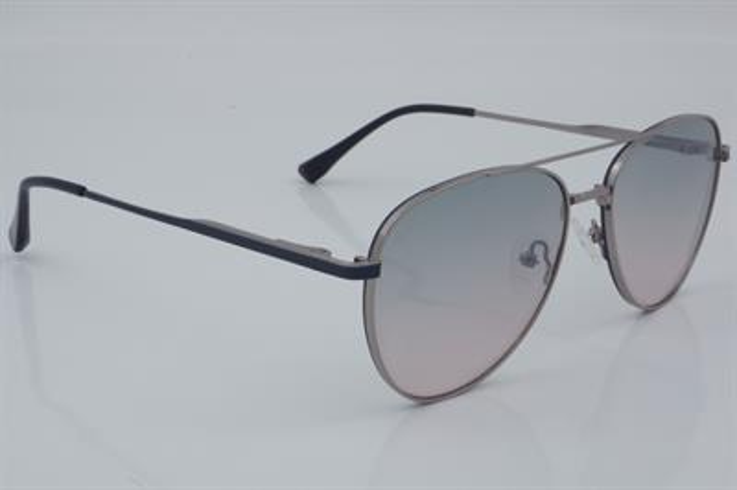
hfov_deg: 27.0
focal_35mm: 75
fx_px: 1534
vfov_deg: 18.2
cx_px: 368
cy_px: 245
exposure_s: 1/4
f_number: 32
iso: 100
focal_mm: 50
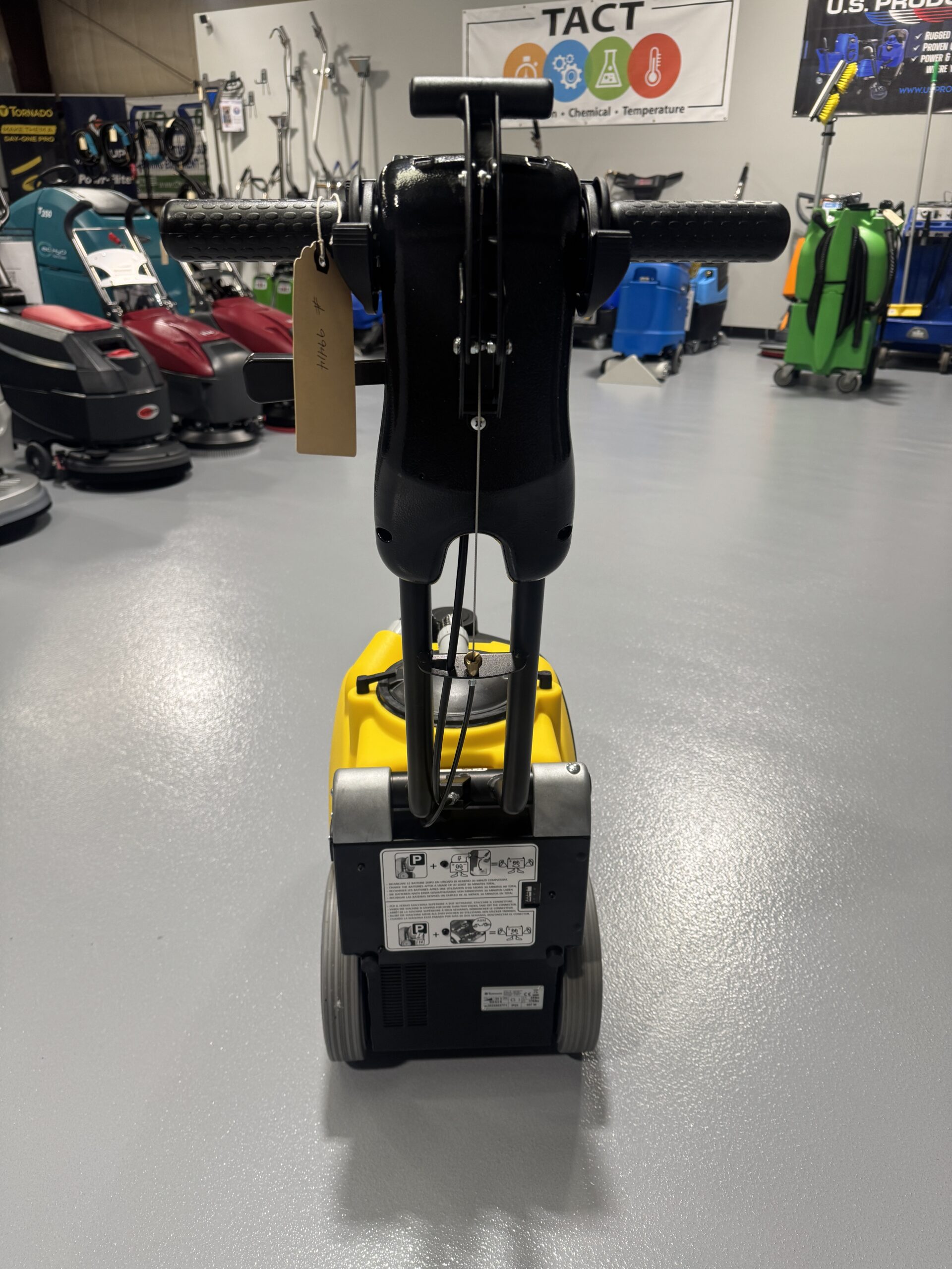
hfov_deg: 56.8
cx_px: 476
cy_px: 634
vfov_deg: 71.6
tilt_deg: -25.7
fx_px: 880
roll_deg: +1.2
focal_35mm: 24
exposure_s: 1/121
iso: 125
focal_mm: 6.76
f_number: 1.78
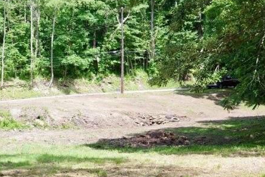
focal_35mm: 72
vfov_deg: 18.7
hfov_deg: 27.2
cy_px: 141
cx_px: 31
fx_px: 530
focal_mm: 26
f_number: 4.5
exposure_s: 1/320
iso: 200
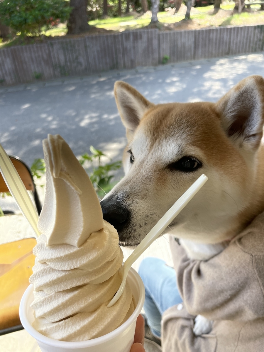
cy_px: 176
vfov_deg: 67.3
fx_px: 264
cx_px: 132
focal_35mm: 26
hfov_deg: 53.1
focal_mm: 4.2
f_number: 1.6
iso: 32
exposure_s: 1/172
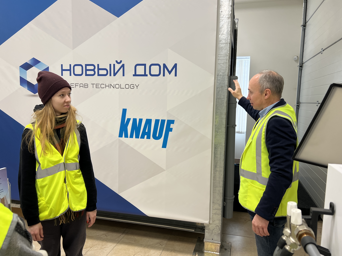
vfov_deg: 51.4
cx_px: 173
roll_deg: -1.3
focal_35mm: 27
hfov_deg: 65.3
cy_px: 127
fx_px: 267
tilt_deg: -6.4
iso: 125
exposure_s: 1/119
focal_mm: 5.7
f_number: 1.5
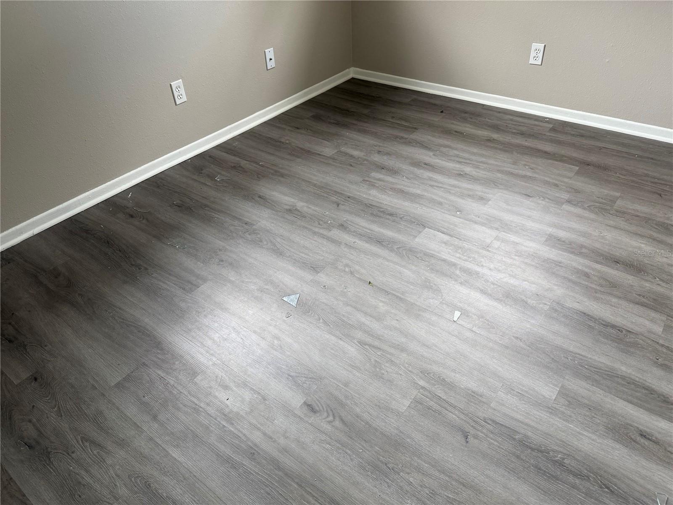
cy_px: 252
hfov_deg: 71.6
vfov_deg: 56.8
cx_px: 336
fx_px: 467
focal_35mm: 24
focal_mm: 6.76
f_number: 1.78
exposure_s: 1/121
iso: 200
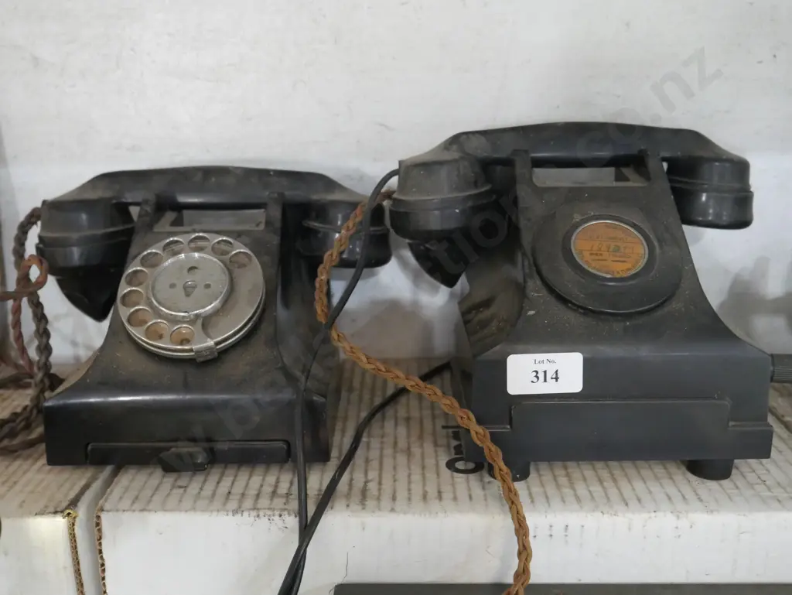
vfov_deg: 36.0
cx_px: 396
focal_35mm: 40
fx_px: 916
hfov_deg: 46.8
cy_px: 298
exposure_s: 1/30
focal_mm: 20
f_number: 4.4
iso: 3200
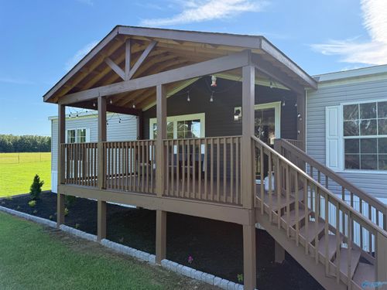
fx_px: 268
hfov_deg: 71.6
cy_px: 145
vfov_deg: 56.8
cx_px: 194
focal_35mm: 24
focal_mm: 6.76
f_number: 1.78
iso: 100
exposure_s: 1/1271
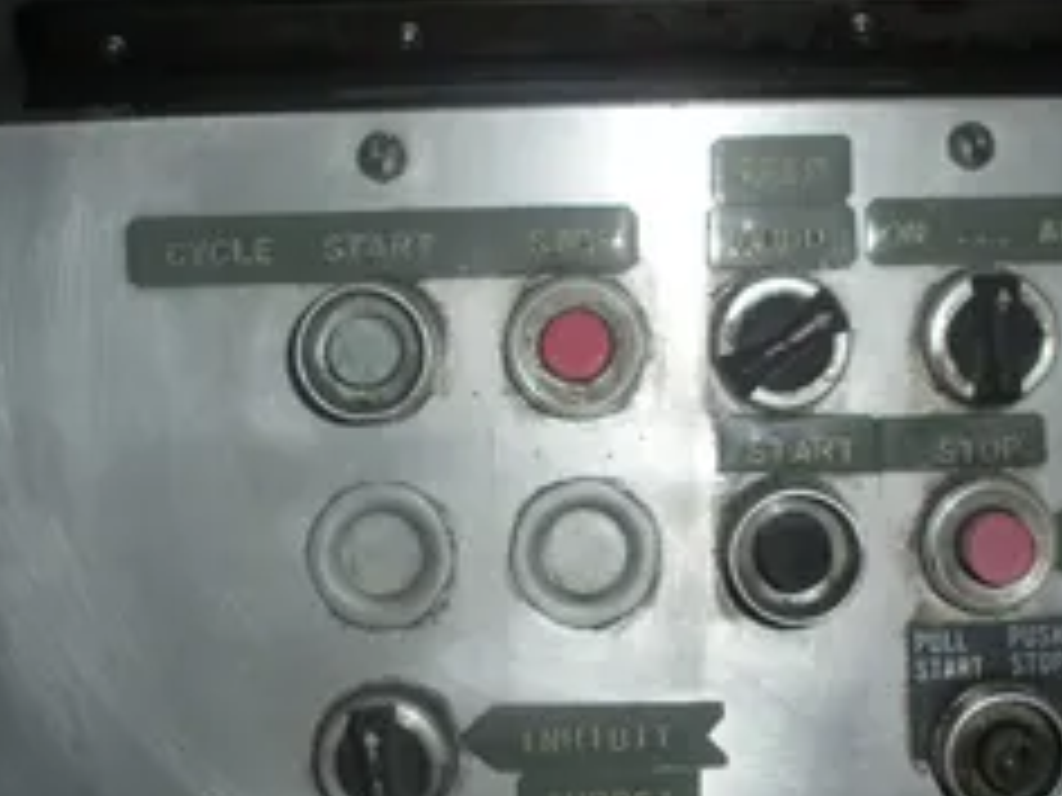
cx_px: 670
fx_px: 1871
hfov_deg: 31.5
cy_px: 490
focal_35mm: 61
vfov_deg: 24.0
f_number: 3.5
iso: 64
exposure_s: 1/60
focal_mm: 6.3
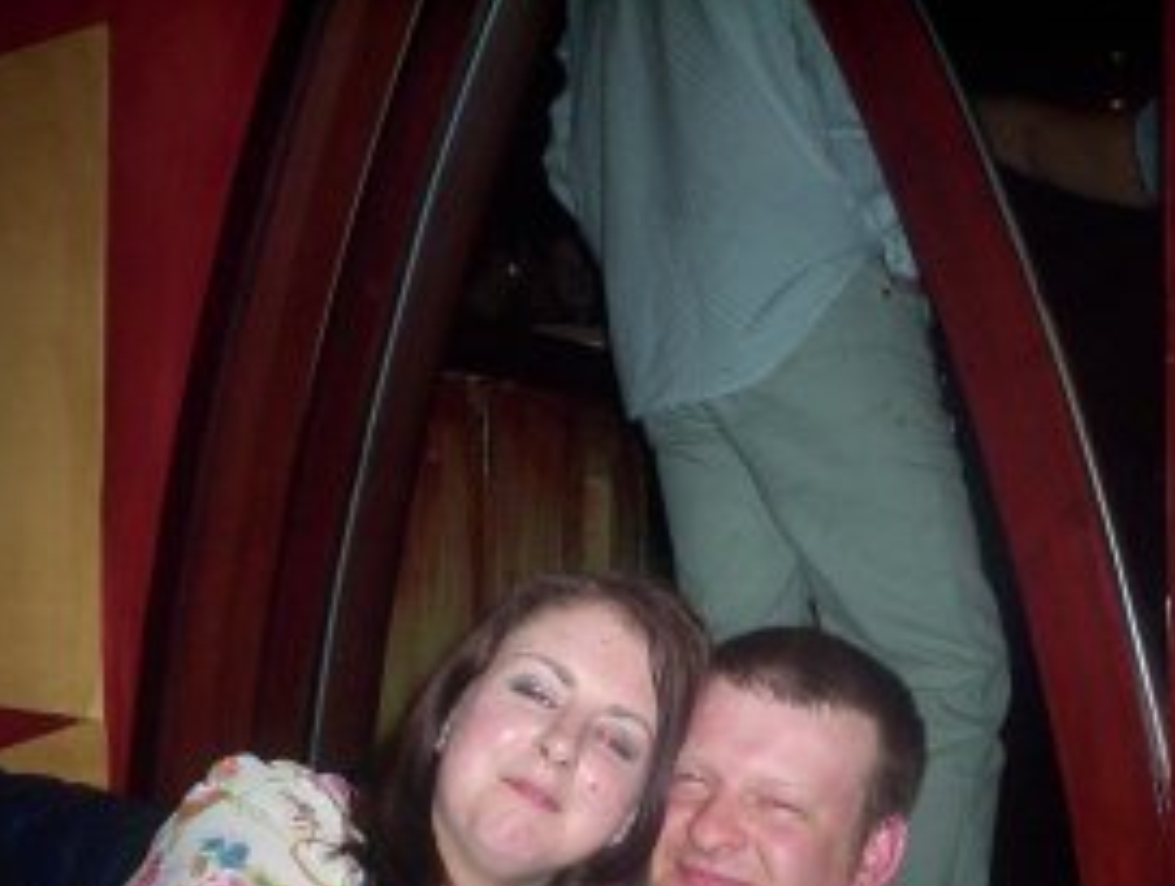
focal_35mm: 57
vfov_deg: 25.5
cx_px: 791
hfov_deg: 33.4
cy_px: 648
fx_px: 1938
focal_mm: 4.99
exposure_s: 1/60
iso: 140
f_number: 4.5
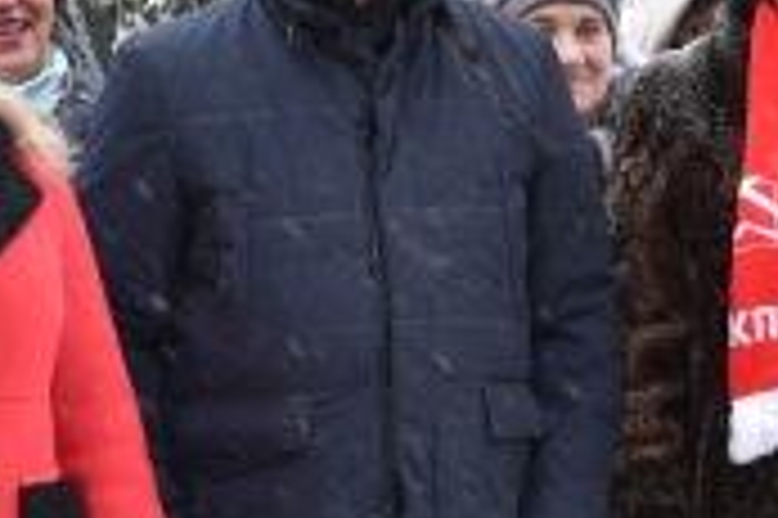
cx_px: -76
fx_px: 3843
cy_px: 378
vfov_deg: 7.7
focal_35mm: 178
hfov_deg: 11.4
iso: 400
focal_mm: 30
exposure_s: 1/100
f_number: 5
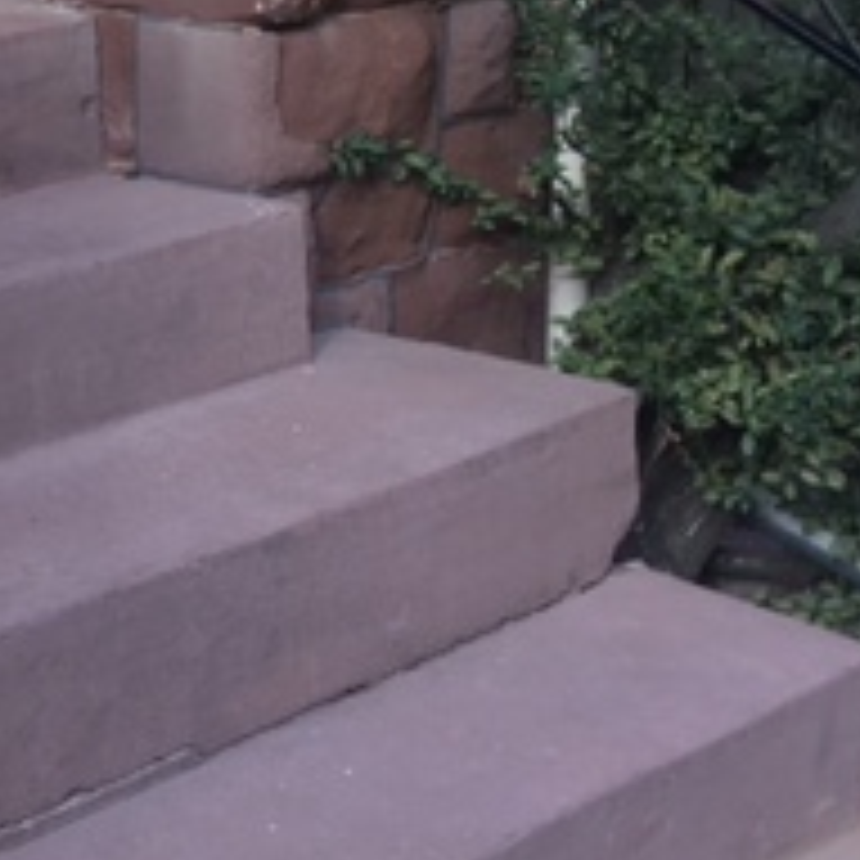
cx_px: -261
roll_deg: -0.5
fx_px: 2417
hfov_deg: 18.7
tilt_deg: -8.8
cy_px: 117
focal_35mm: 86
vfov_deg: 19.9
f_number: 2.2
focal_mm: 4.15
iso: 25
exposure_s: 1/151
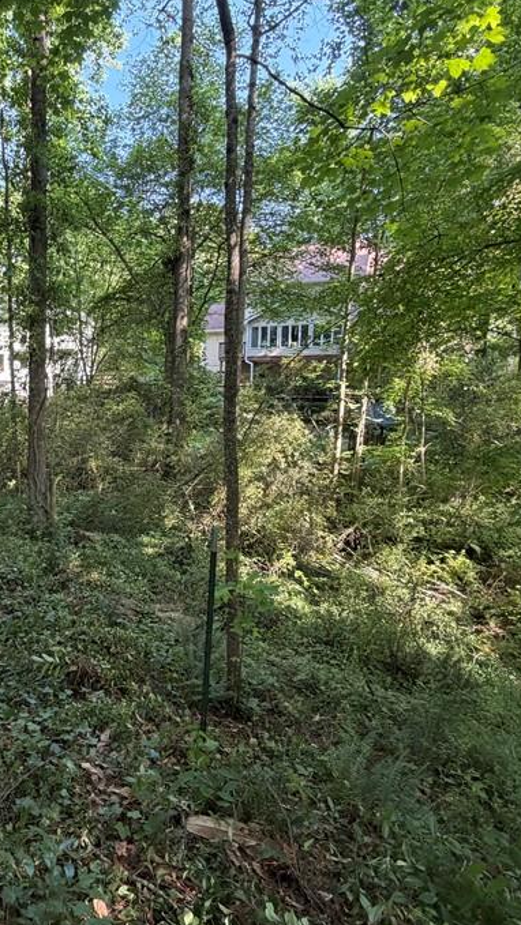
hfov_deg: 46.7
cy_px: 451
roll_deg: +0.4
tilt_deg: -7.5
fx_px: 565
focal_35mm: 23
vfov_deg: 78.7
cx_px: 100
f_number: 2.2
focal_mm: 2.22
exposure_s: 1/121
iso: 160
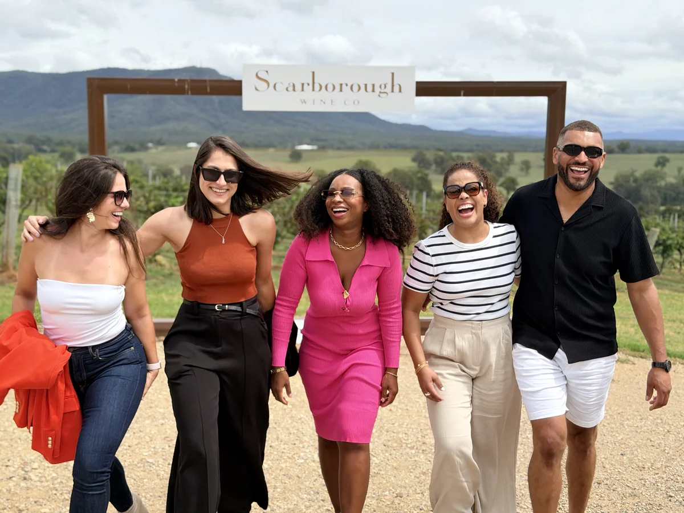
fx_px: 948
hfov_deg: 39.7
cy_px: 256
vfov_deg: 30.3
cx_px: 342
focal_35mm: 48
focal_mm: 6.76
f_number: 1.78
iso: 64
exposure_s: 1/4587
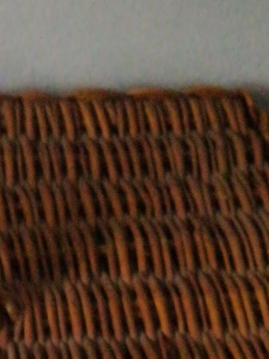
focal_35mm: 115
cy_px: 462
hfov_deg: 12.0
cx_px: -192
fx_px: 1191
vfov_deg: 16.2
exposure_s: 1/14.3
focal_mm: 3.83
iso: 1600
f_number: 2.2
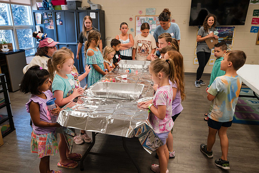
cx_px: 129
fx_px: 185
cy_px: 86
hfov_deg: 69.9
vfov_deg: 50.0
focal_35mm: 26
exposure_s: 1/125
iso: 640
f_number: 4
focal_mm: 24.5
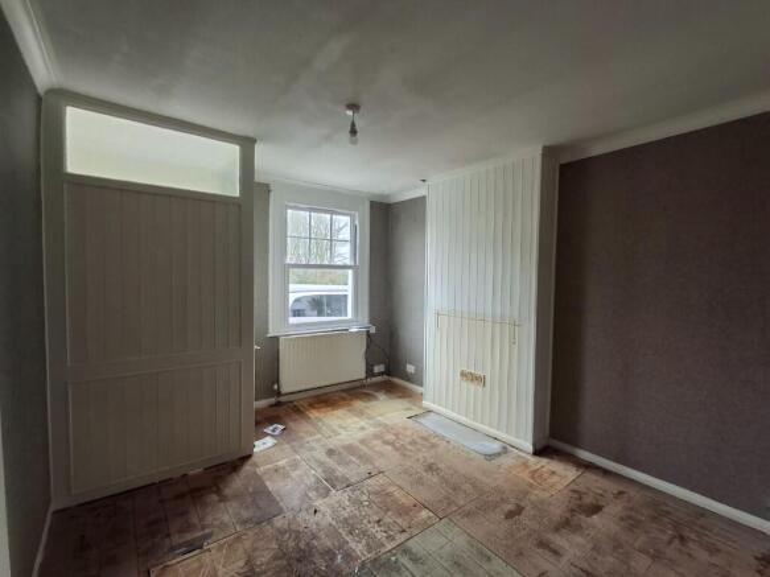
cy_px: 288
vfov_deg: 78.1
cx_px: 385
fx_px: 356
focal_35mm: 16
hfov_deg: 94.5
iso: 64
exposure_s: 1/40
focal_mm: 1.64
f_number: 2.2
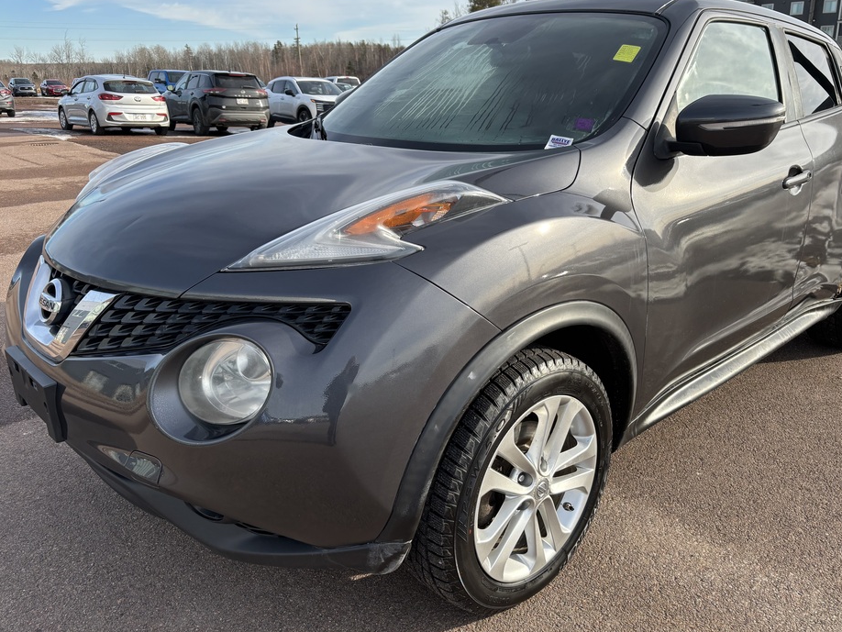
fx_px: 706
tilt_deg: -19.1
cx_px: 454
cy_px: 316
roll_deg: +1.7
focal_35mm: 29
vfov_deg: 48.2
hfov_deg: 61.6
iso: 50
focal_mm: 5.96
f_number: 1.6
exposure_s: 1/1328
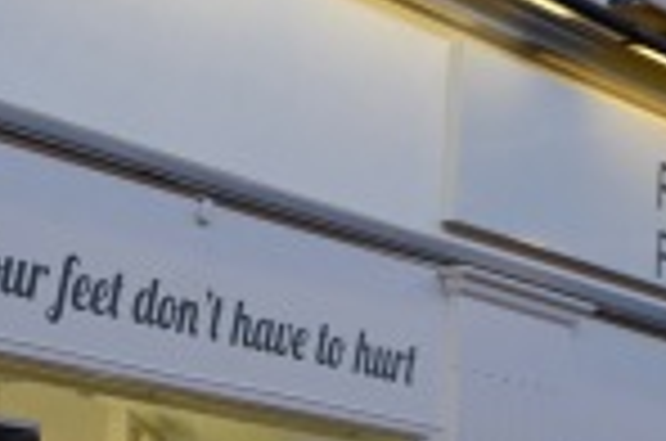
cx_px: 40
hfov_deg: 15.6
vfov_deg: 10.3
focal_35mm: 130
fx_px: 2395
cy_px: 587
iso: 250
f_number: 5.6
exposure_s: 1/125
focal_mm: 25
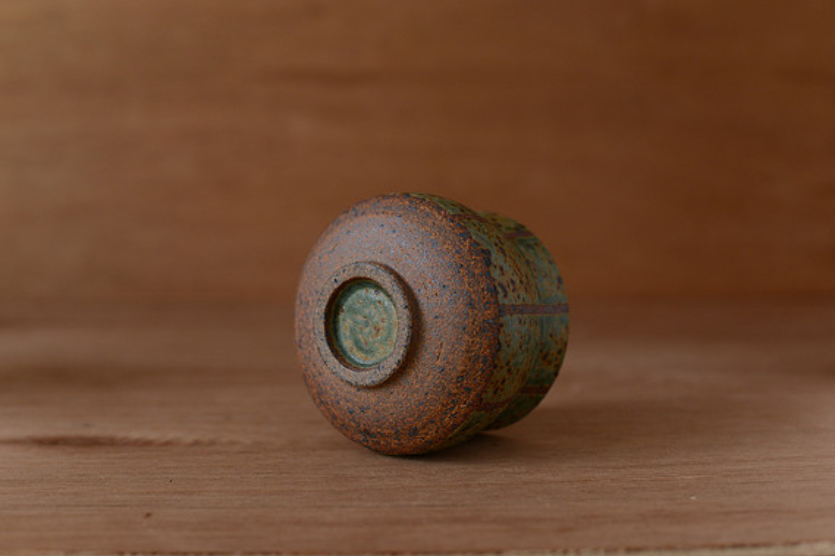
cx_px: 412
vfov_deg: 26.5
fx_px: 1183
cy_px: 281
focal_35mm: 51
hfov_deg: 38.9
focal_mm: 50
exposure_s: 1/100
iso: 640
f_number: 4
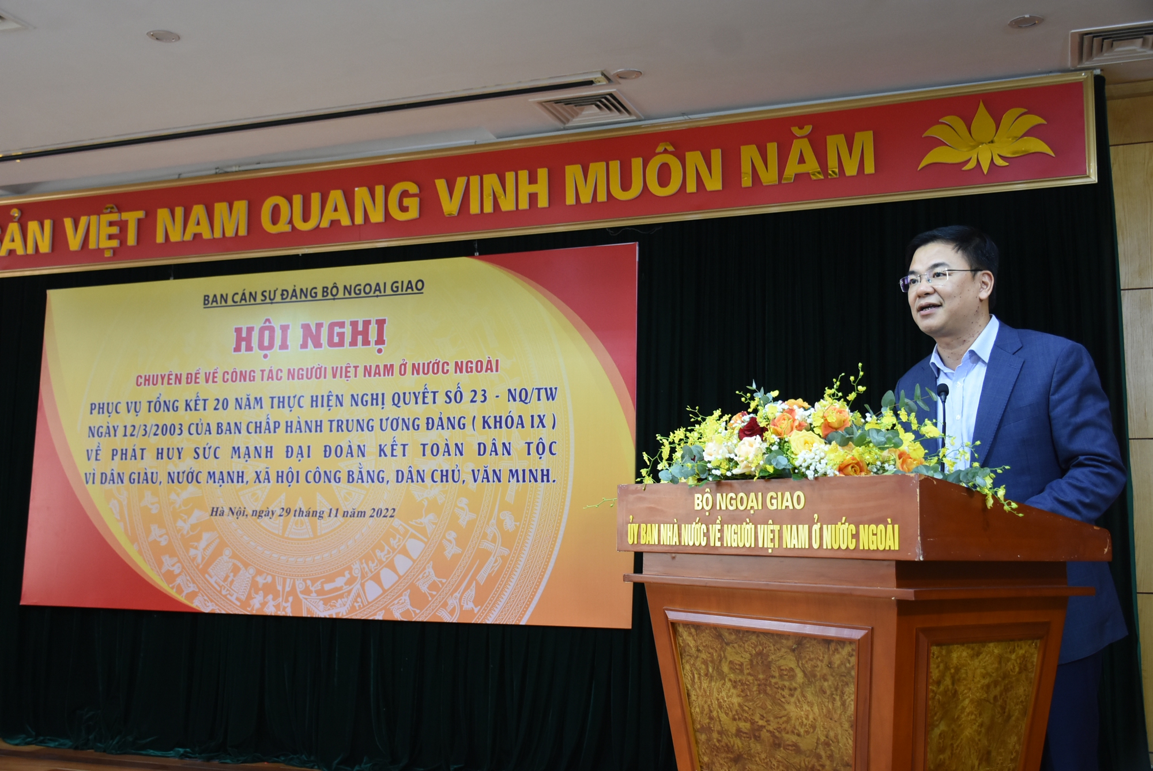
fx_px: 1250
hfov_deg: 49.5
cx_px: 576
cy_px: 386
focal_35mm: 39
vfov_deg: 34.3
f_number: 3.8
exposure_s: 1/40
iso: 720
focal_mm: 26
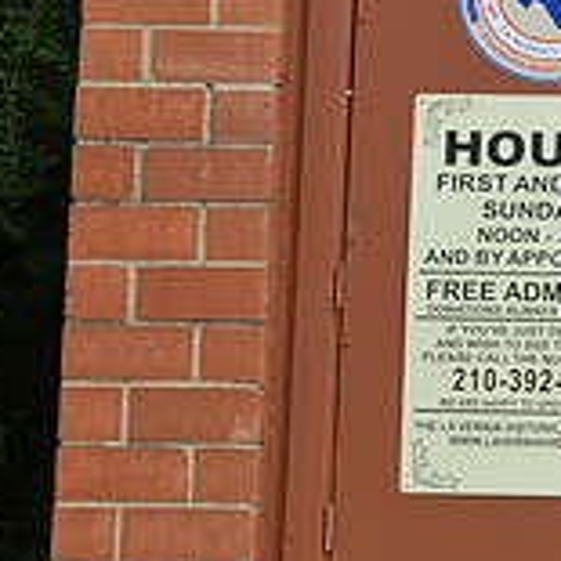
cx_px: 1024
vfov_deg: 15.2
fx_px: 2090
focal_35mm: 114
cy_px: 87
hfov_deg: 13.6
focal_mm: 24
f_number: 7.1
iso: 200
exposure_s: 1/200
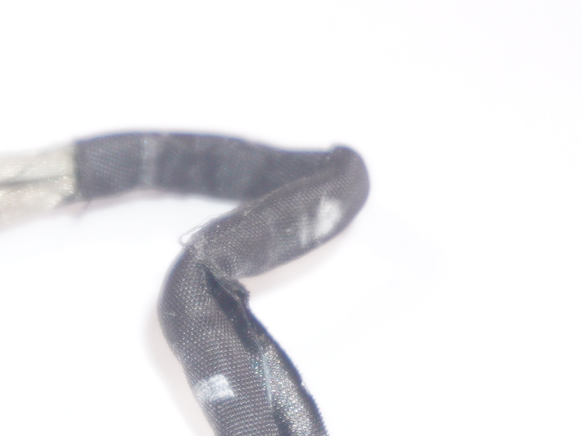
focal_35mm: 237
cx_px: -208
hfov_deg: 8.2
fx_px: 3981
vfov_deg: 6.2
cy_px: 606
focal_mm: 45
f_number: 5.6
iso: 320
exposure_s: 1/160
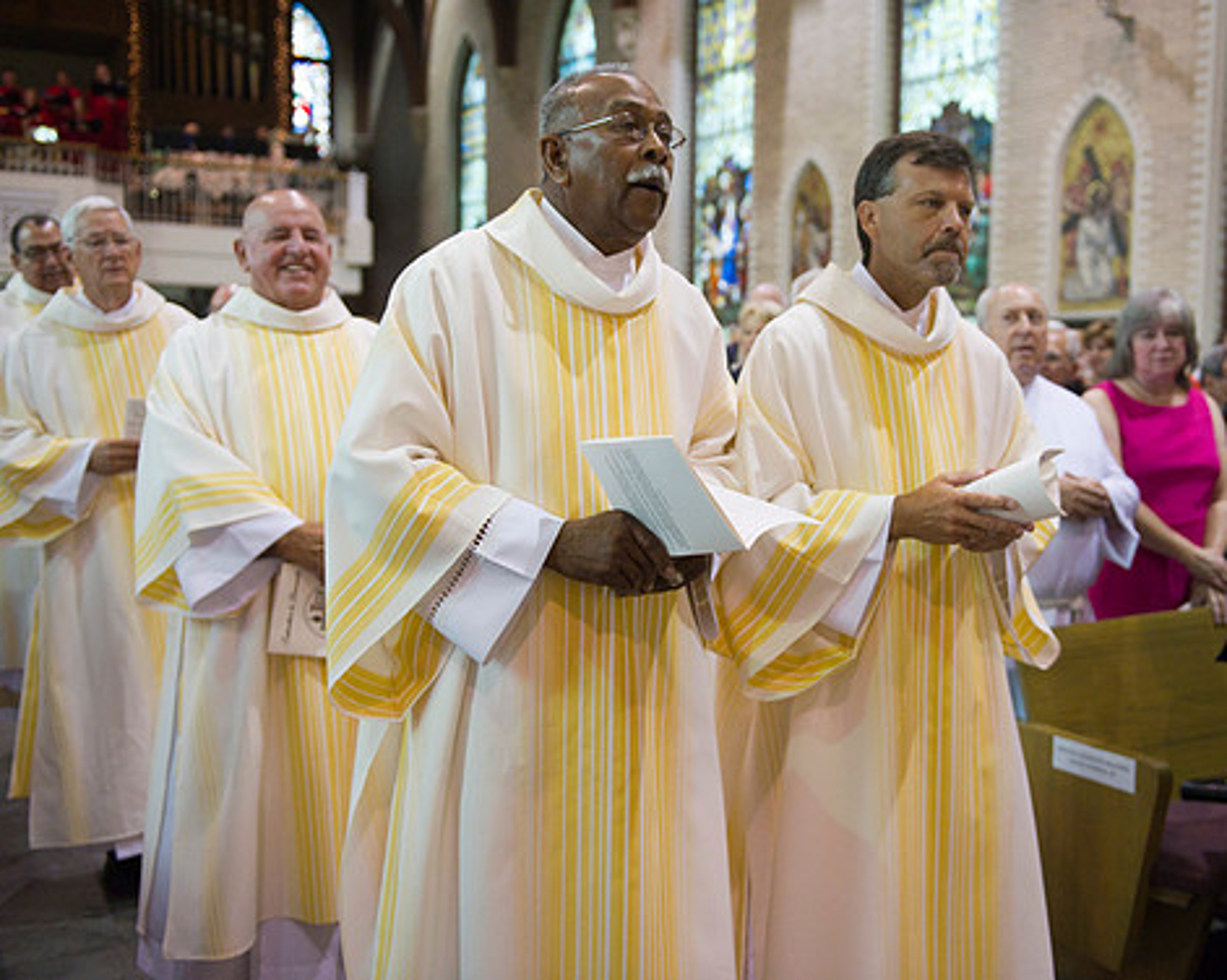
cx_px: 696
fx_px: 1343
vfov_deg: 40.1
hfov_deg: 49.0
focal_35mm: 37
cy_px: 480
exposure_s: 1/320
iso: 2000
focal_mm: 32
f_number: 2.8
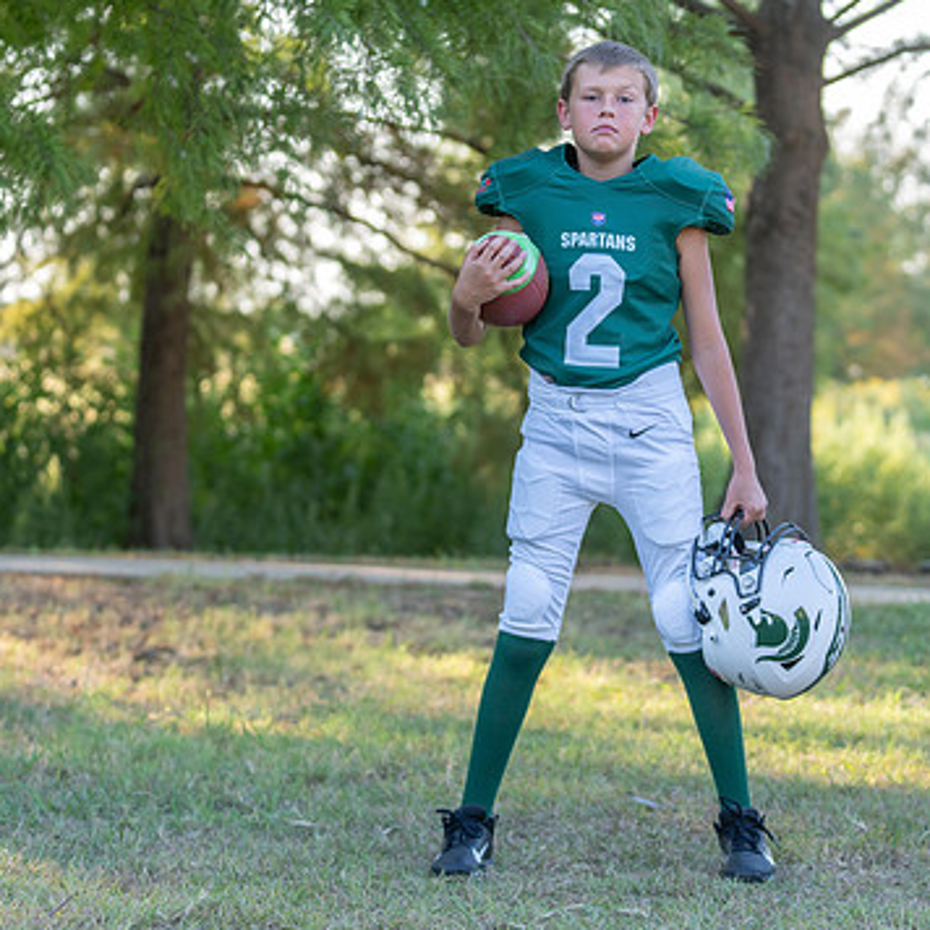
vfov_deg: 15.3
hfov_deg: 15.3
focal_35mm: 114
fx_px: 3465
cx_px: 592
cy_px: 419
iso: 160
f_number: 2.8
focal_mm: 70
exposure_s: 1/320
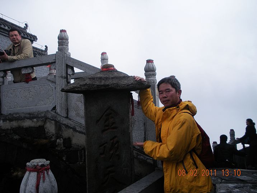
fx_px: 267
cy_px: 96
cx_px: 128
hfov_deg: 51.4
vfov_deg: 39.7
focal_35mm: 36
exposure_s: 1/813
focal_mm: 6.3
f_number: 3.5
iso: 64
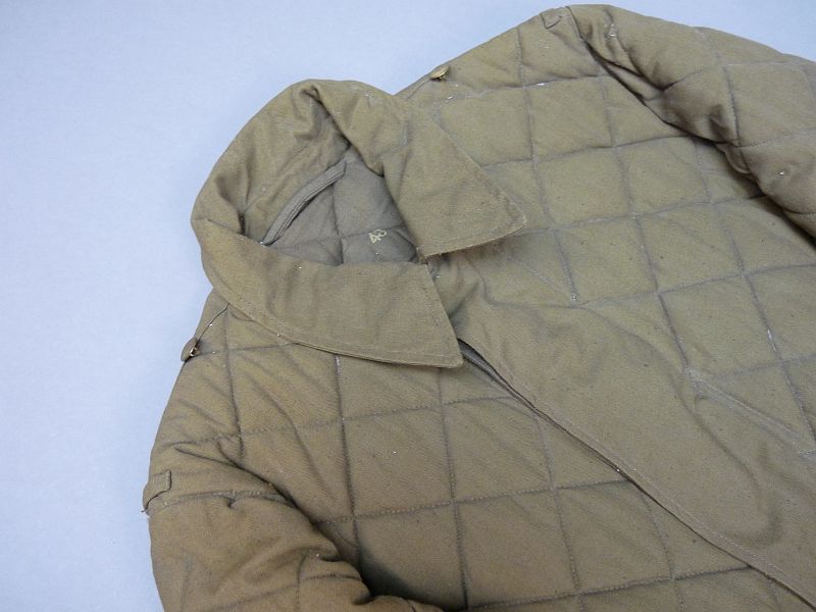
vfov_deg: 51.4
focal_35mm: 27
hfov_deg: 65.3
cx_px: 408
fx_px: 636
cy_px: 306
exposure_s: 1/30
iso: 250
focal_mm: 4.8
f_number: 2.8
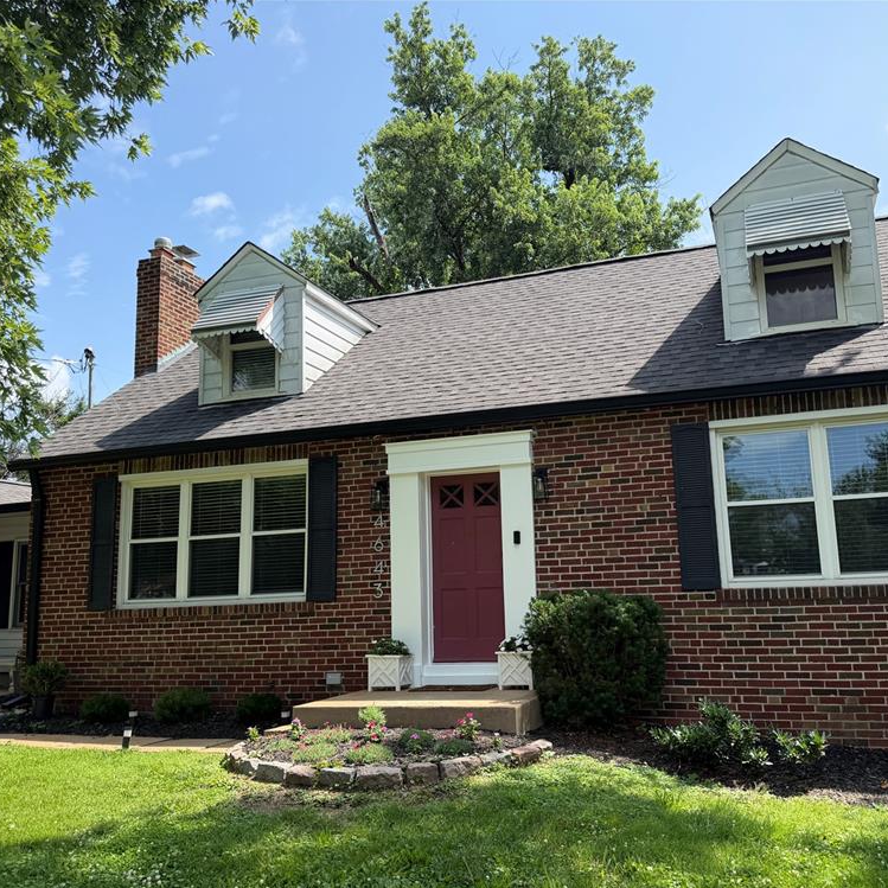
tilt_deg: +9.5
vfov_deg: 55.6
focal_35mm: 29
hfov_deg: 55.5
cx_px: 483
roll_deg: +1.8
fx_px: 842
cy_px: 454
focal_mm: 6.76
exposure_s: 1/2445
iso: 100
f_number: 1.78
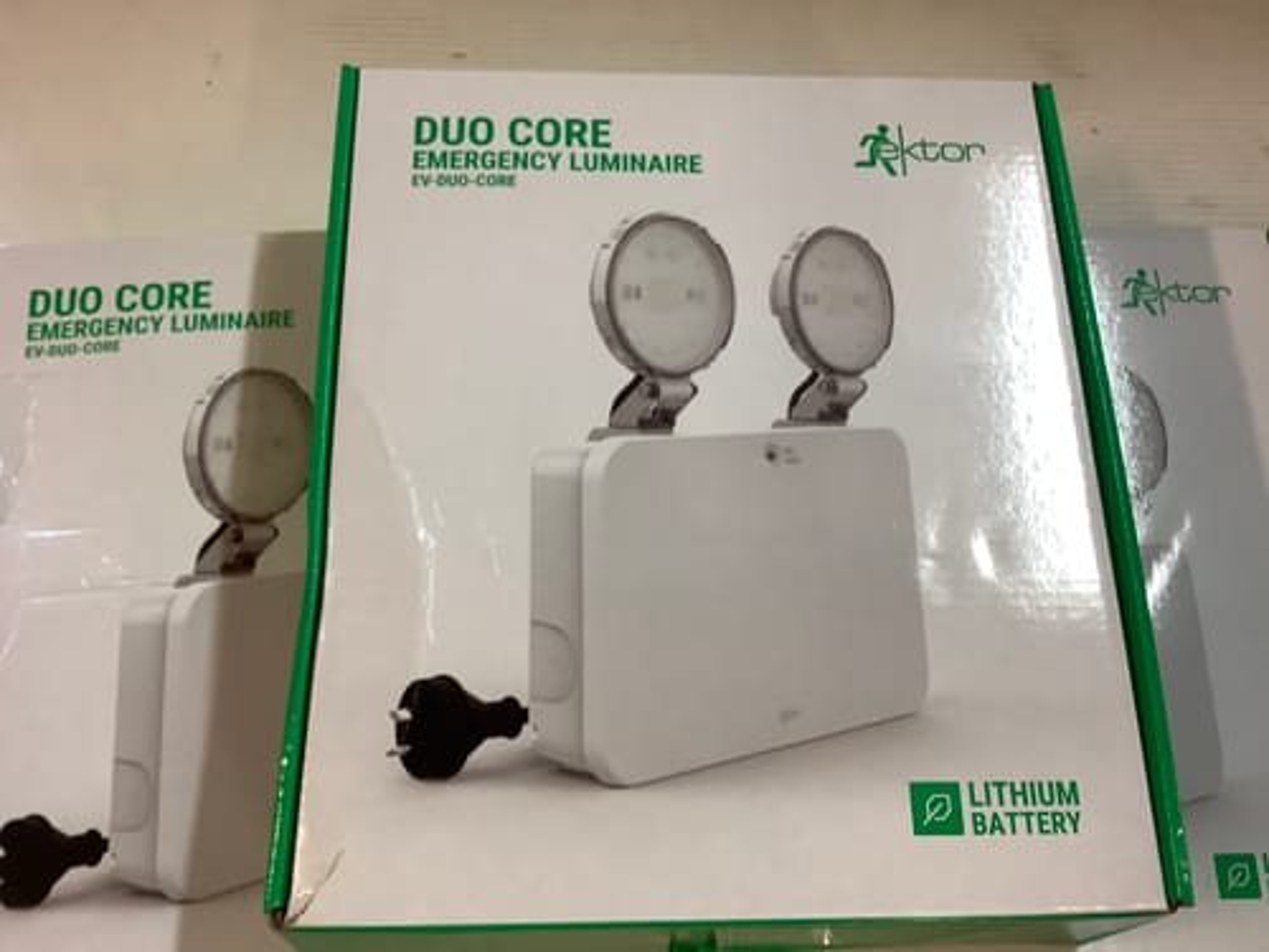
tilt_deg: -68.3
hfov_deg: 58.4
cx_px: 634
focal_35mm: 31
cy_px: 476
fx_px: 1136
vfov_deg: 45.4
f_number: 2.4
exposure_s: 1/50
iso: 125
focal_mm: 3.3
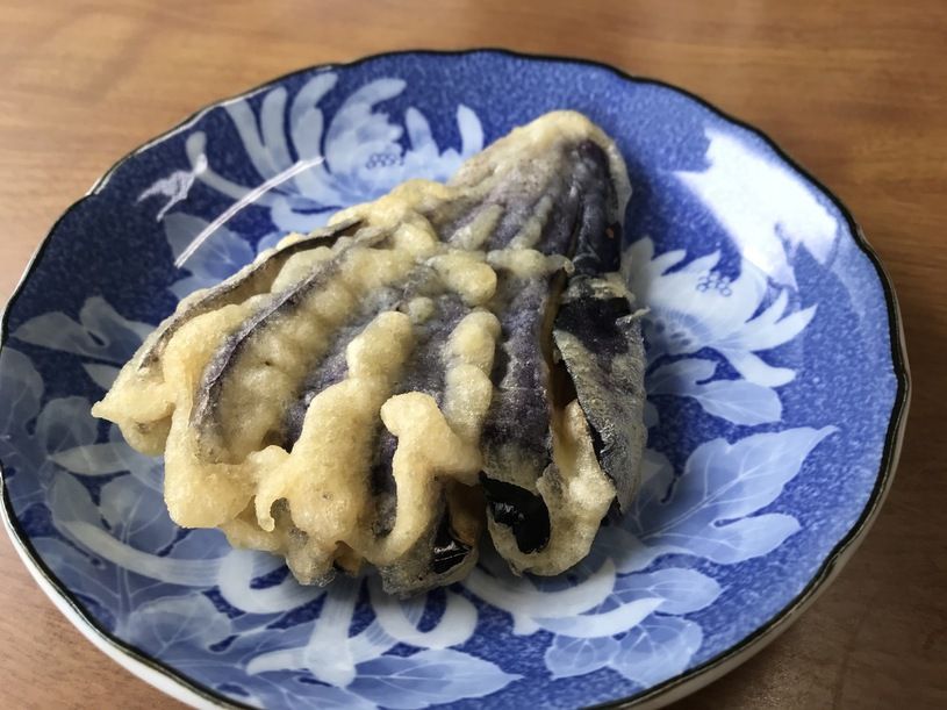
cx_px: 474
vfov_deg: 49.7
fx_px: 766
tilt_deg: -50.7
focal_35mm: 28
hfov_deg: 63.5
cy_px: 355
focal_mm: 3.99
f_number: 1.8
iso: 25
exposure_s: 1/60
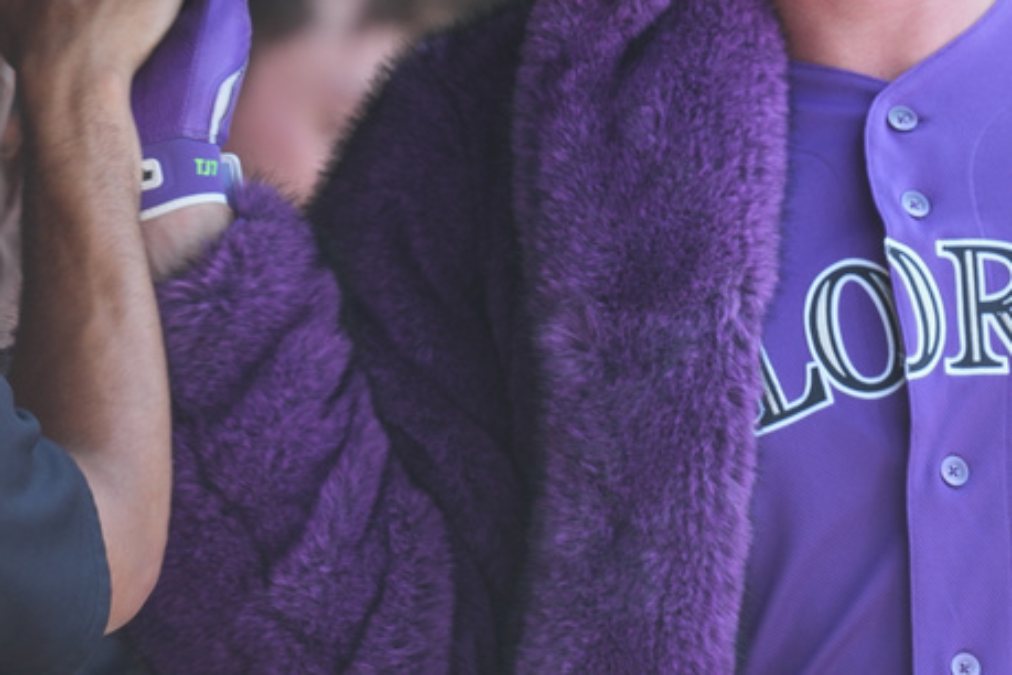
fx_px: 37638
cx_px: 889
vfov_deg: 1.0
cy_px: 15
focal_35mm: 1339
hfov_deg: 1.5
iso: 400
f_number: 4
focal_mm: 600
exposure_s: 1/160
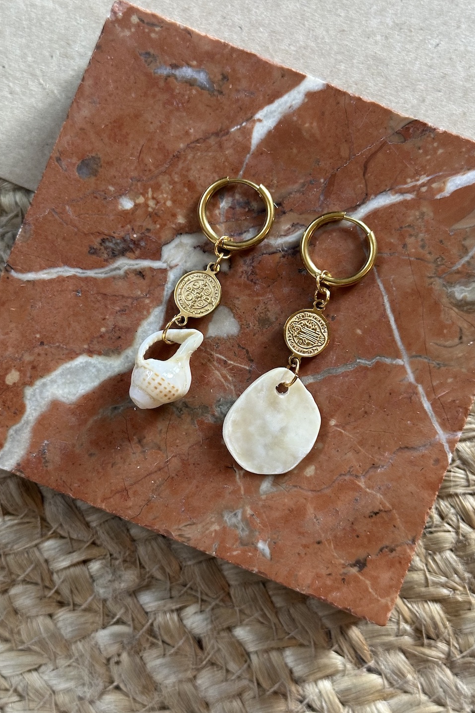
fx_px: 989
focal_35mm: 50
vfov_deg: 39.6
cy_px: 356
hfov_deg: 27.0
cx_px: 220
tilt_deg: -87.0
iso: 250
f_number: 1.78
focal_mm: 6.86
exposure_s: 1/42
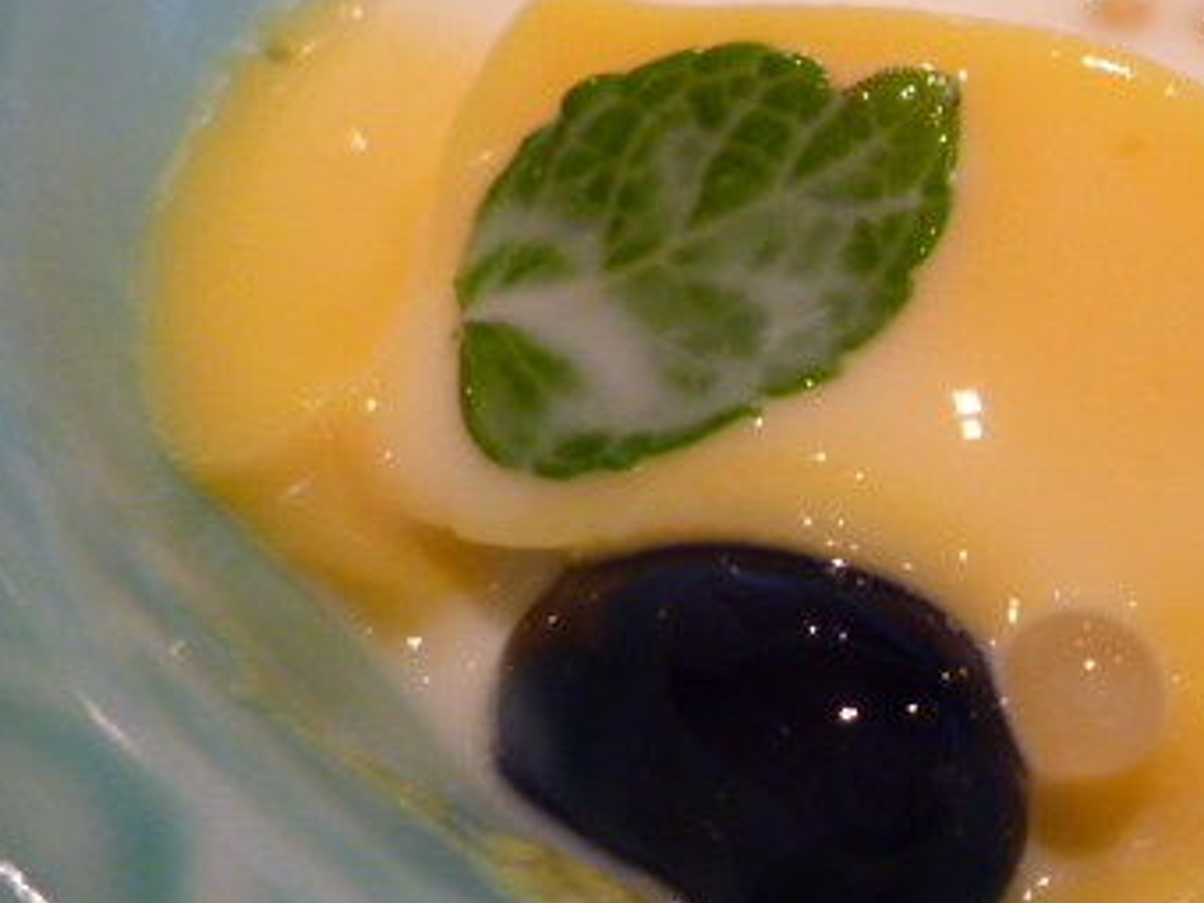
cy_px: 326
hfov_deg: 38.4
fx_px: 1635
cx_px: 1023
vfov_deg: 30.7
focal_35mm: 47
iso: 250
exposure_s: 1/30
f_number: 2.8
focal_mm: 4.4
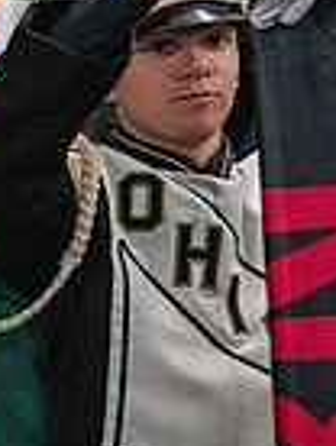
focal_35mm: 97
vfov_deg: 20.2
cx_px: -349
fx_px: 1252
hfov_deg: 13.1
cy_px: 267
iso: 5000
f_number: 3.2
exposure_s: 1/500
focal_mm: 24
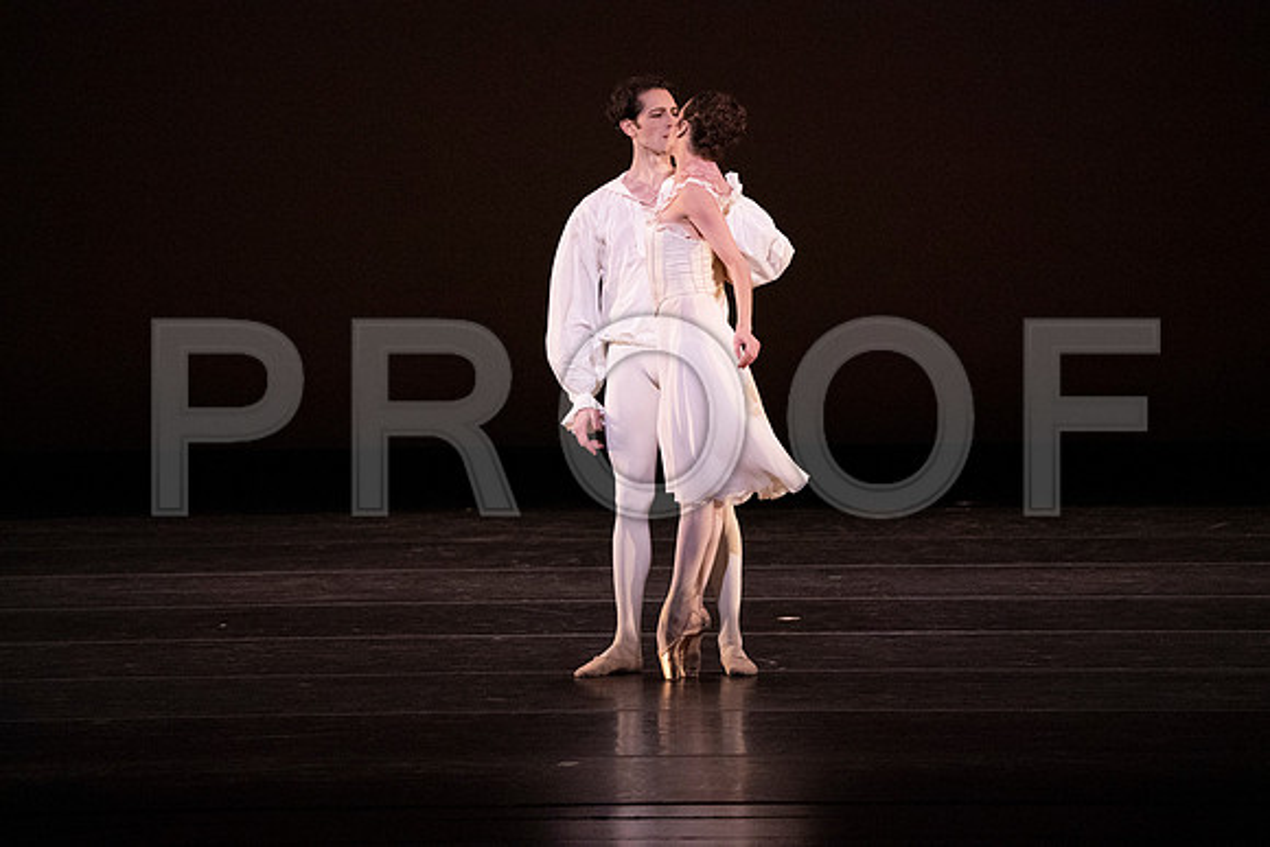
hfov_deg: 6.0
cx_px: 635
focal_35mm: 345
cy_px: 424
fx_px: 12173
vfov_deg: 4.0
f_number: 5.6
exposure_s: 1/400
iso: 20000
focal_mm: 345
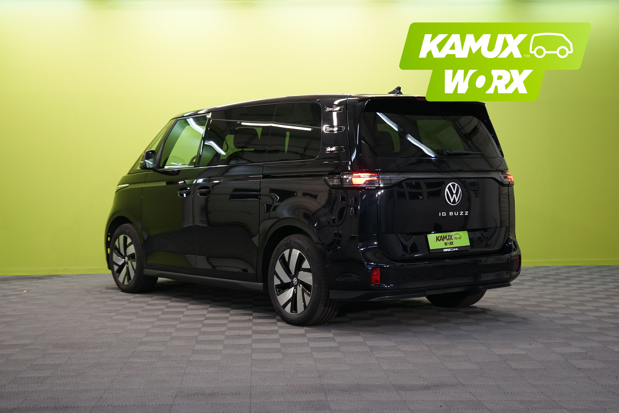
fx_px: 911
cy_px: 206
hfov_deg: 37.5
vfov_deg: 25.5
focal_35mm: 53
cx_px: 310
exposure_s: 1/40
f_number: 5
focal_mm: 53
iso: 500
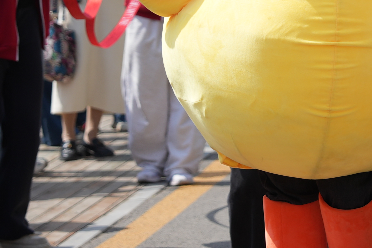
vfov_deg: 4.6
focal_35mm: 297
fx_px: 3068
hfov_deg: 6.9
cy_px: -29
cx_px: 522
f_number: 2.8
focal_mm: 63
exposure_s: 1/1600
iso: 100
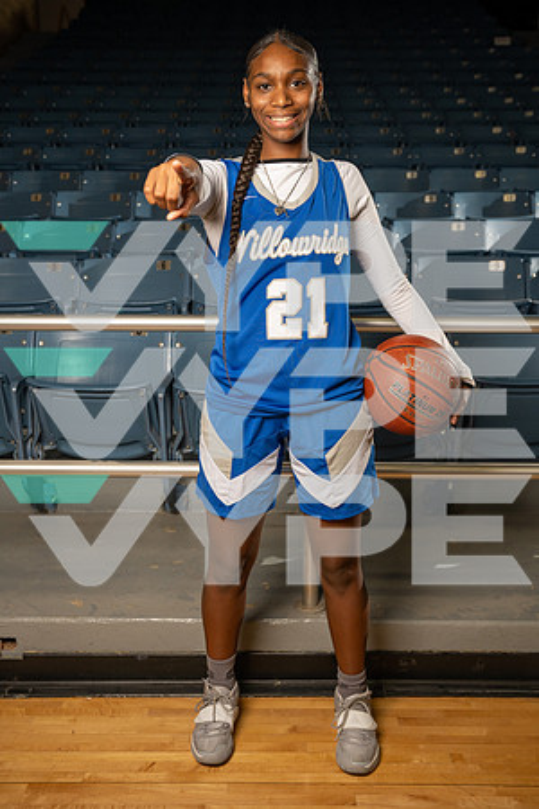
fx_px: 853
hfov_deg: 35.1
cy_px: 404
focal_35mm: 38
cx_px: 270
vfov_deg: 50.7
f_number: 5
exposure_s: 1/250
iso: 320
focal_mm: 38
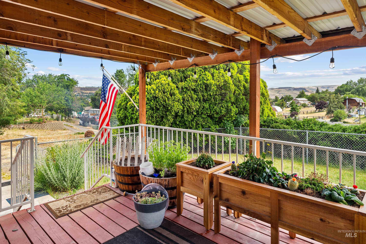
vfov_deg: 57.2
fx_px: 224
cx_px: 183
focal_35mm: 22
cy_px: 122
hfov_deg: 78.6
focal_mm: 22
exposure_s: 1/50
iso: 100
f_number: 8
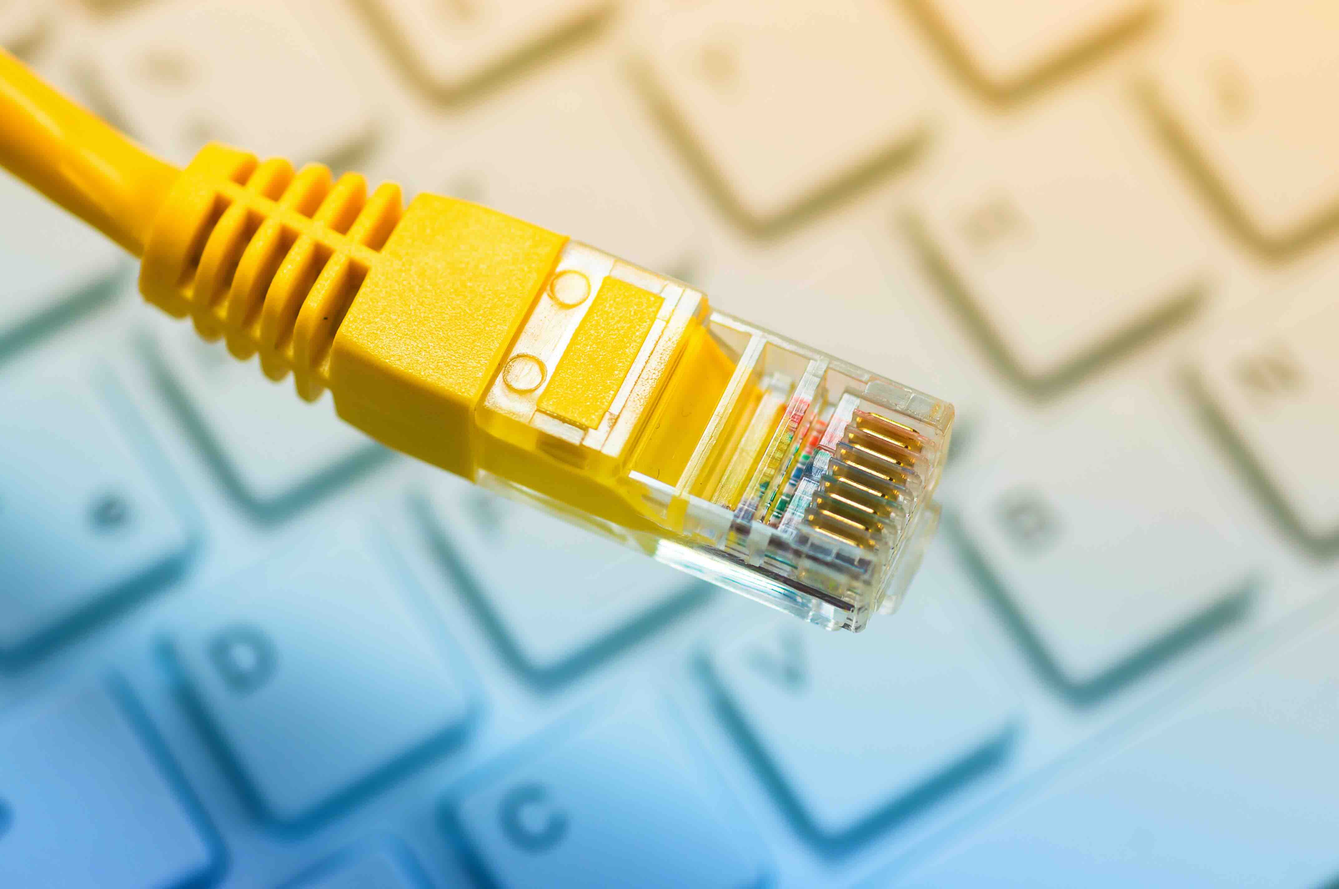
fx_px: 3343
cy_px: 444
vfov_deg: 15.2
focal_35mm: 90
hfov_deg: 22.6
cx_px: 670
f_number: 6.3
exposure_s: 1/20
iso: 200
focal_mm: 60
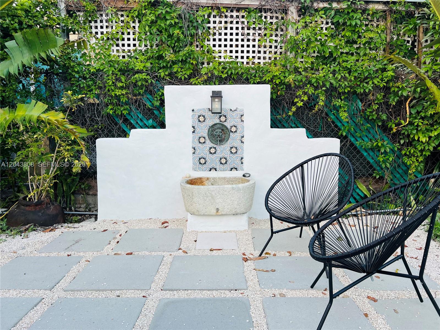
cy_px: 165
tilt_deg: -6.9
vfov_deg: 53.1
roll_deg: +0.1
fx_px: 330
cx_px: 220
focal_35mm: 26
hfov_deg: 67.3
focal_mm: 5.7
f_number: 1.5
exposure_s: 1/121
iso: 40
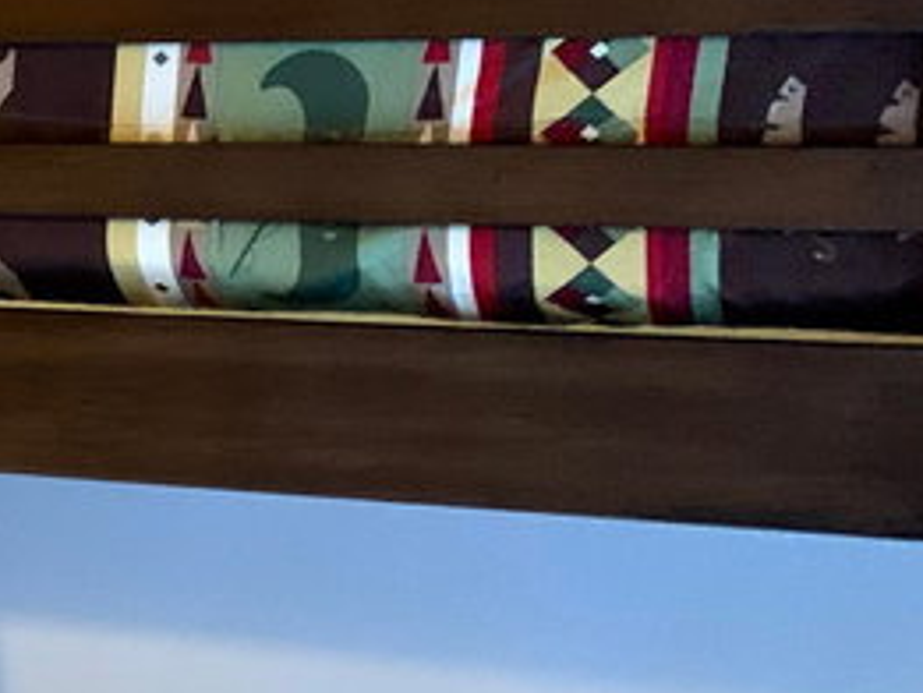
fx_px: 2721
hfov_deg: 15.7
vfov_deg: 14.5
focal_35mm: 102
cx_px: -852
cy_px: 198
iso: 640
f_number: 1.8
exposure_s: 1/24
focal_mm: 4.25
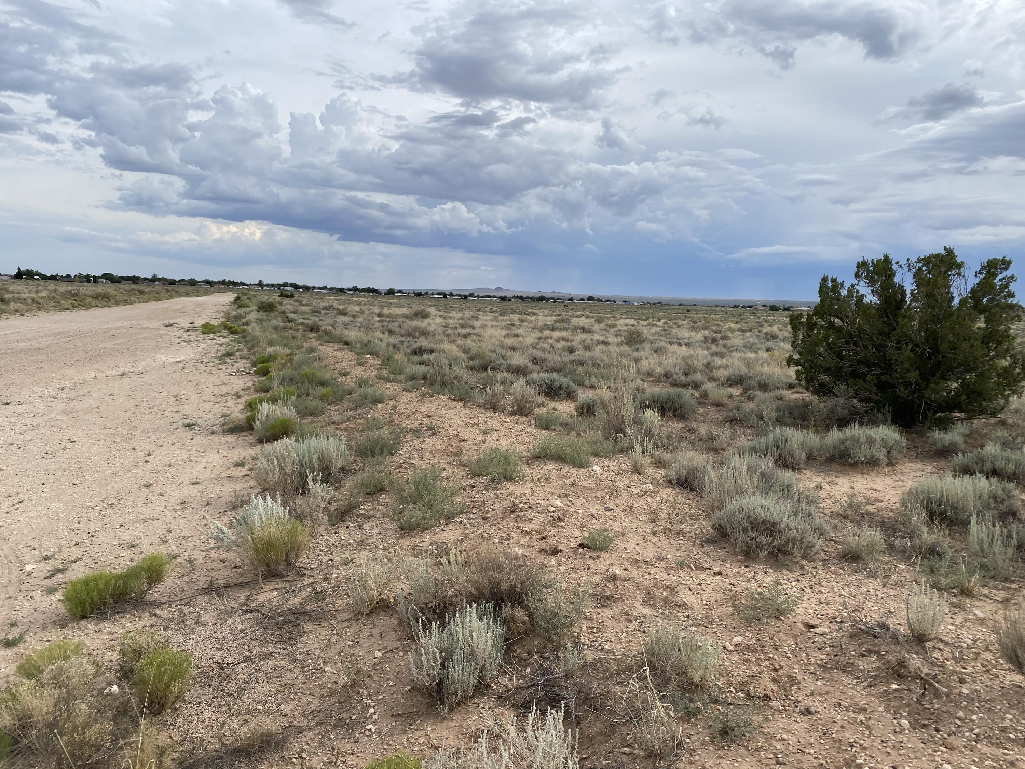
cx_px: 512
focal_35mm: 26
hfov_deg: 67.3
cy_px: 384
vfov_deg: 53.1
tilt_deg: -6.8
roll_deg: -3.3
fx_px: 770
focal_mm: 4.25
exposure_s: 1/2315
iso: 32
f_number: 1.8
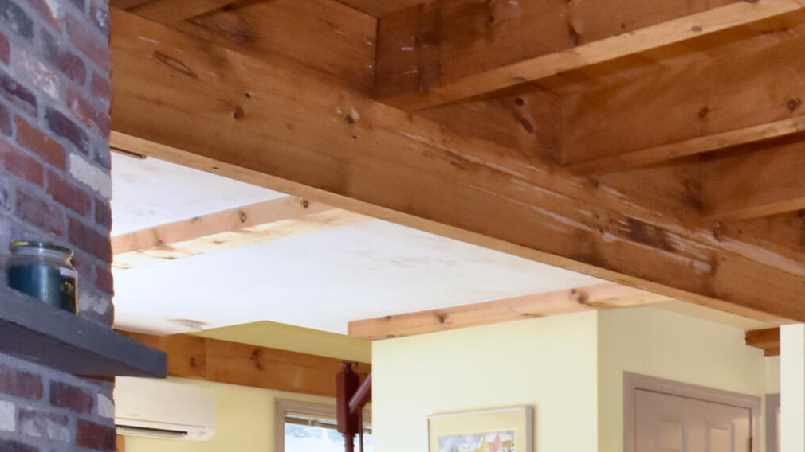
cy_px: 649
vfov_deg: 19.2
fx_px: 1195
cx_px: 1041
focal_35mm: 56
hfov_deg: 29.9
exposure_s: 1/60
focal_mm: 12
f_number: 4.5
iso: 800
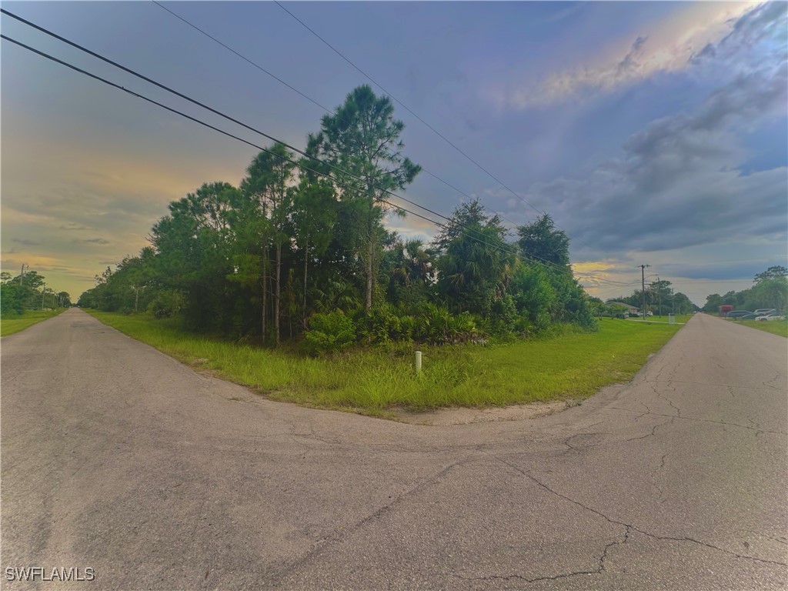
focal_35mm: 14
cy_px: 296
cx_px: 394
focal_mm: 2.22
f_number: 2.2
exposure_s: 1/99
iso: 64
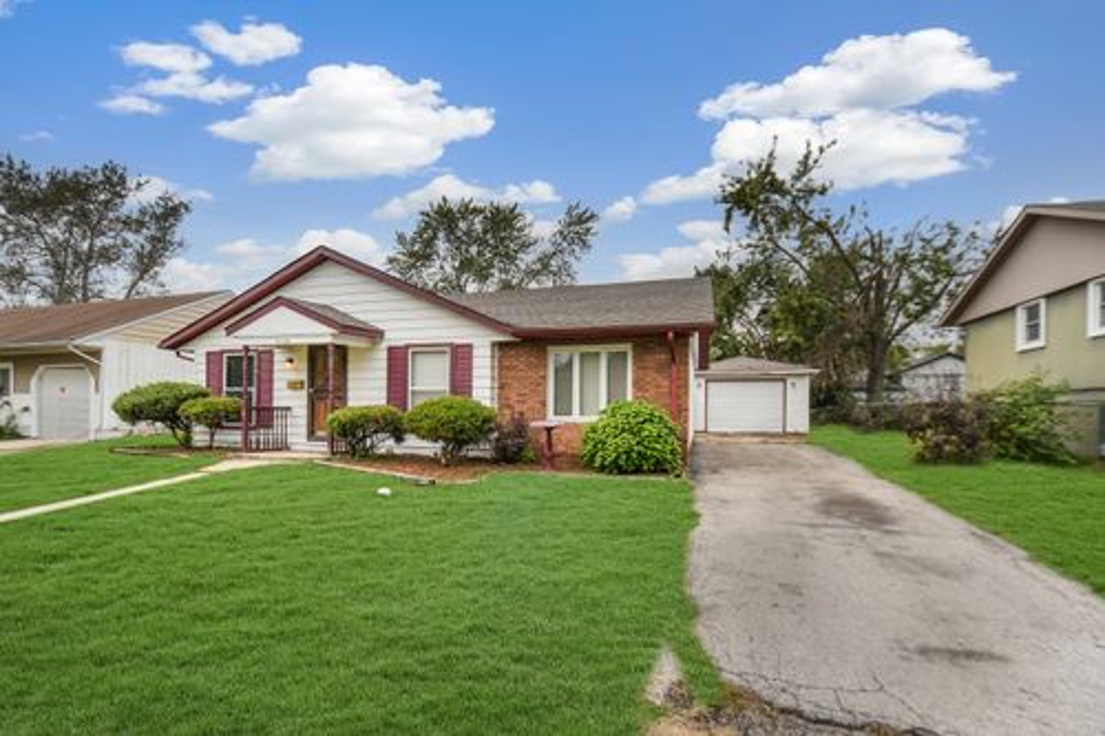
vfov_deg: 77.3
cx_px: 552
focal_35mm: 15
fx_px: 460
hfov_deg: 100.4
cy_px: 368
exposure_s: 1/250
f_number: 3.5
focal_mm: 10
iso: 100
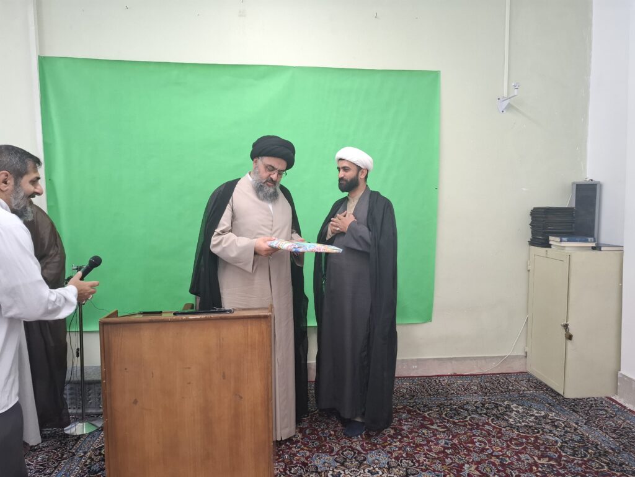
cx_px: 318
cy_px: 238
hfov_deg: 73.9
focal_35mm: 23
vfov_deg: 58.9
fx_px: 422
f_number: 1.8
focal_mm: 5.54
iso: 250
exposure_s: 1/100
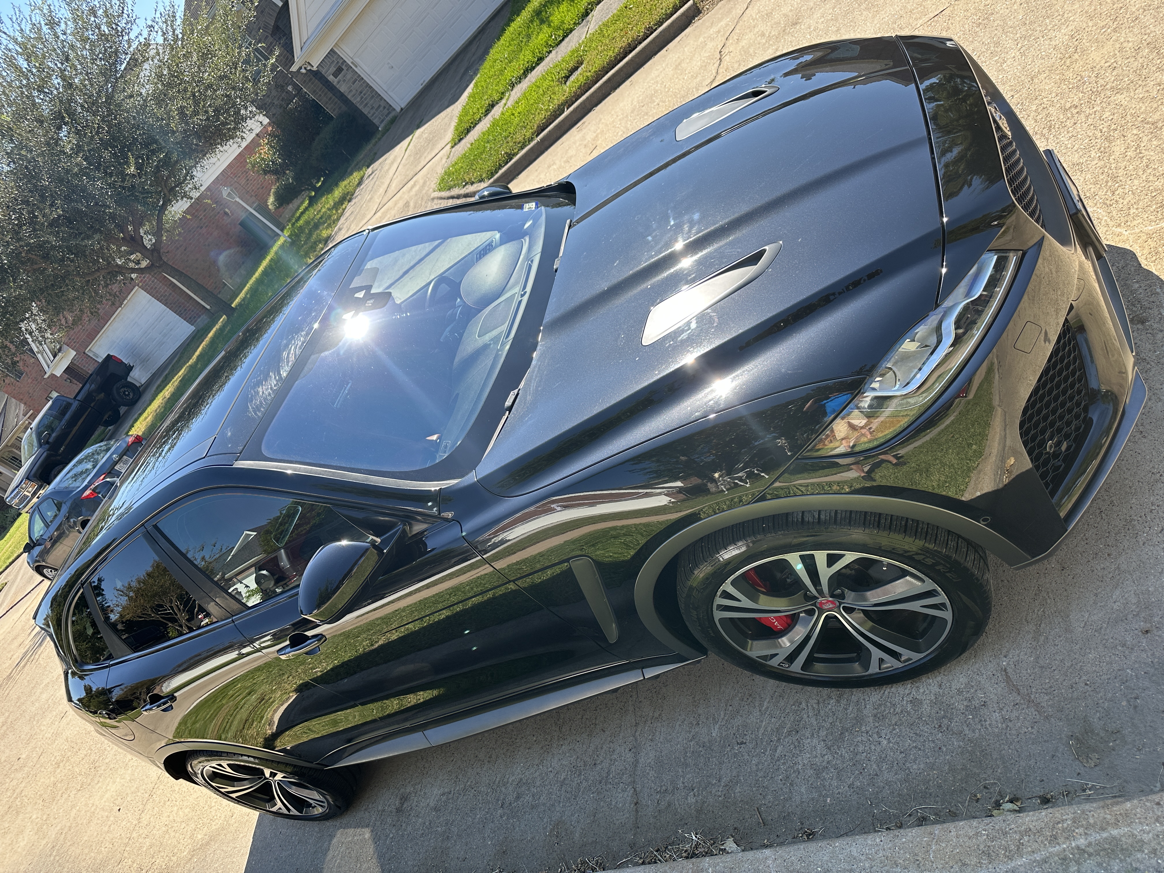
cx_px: 582
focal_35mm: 24
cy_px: 436
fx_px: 807
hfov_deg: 71.6
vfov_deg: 56.8
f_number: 1.78
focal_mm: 6.86
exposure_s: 1/1453
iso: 80
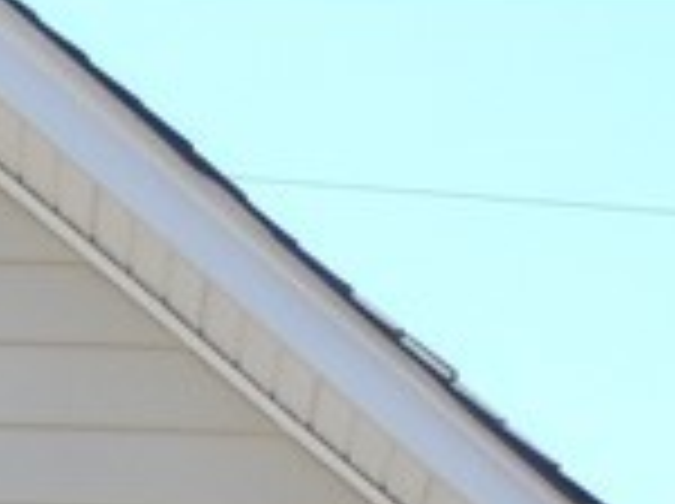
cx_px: -108
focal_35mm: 219
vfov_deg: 6.1
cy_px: 1696
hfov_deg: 9.0
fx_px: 4264
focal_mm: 5.3
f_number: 3.4
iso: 80
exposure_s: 1/350
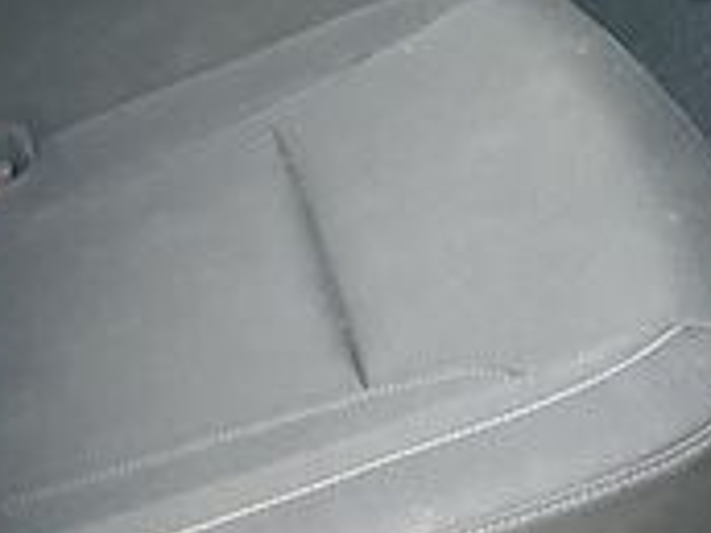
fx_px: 2773
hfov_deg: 14.6
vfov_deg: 10.7
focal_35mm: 135
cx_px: 273
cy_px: -227
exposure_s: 1/122
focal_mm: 3
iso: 50
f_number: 1.8
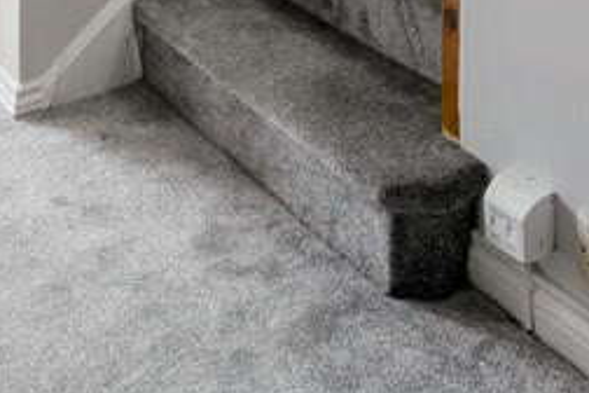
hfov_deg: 35.0
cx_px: 330
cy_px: -352
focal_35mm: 57
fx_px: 933
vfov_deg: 17.9
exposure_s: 1/5
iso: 250
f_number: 9
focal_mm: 14
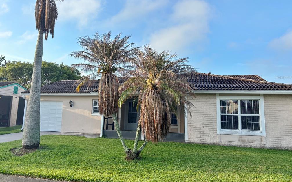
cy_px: 77
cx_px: 144
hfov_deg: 66.5
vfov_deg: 44.4
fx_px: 223
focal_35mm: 28
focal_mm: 5.96
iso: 50
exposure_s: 1/1783
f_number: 1.6
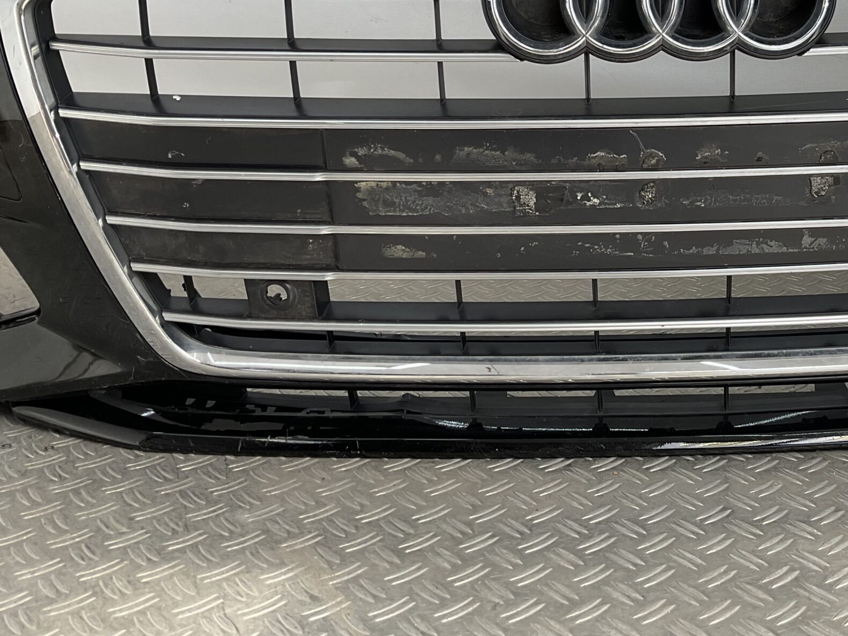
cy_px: 157
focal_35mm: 47
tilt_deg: -12.9
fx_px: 1151
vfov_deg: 30.4
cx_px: 653
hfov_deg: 39.2
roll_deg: -0.3
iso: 16
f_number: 1.8
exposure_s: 1/192
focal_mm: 3
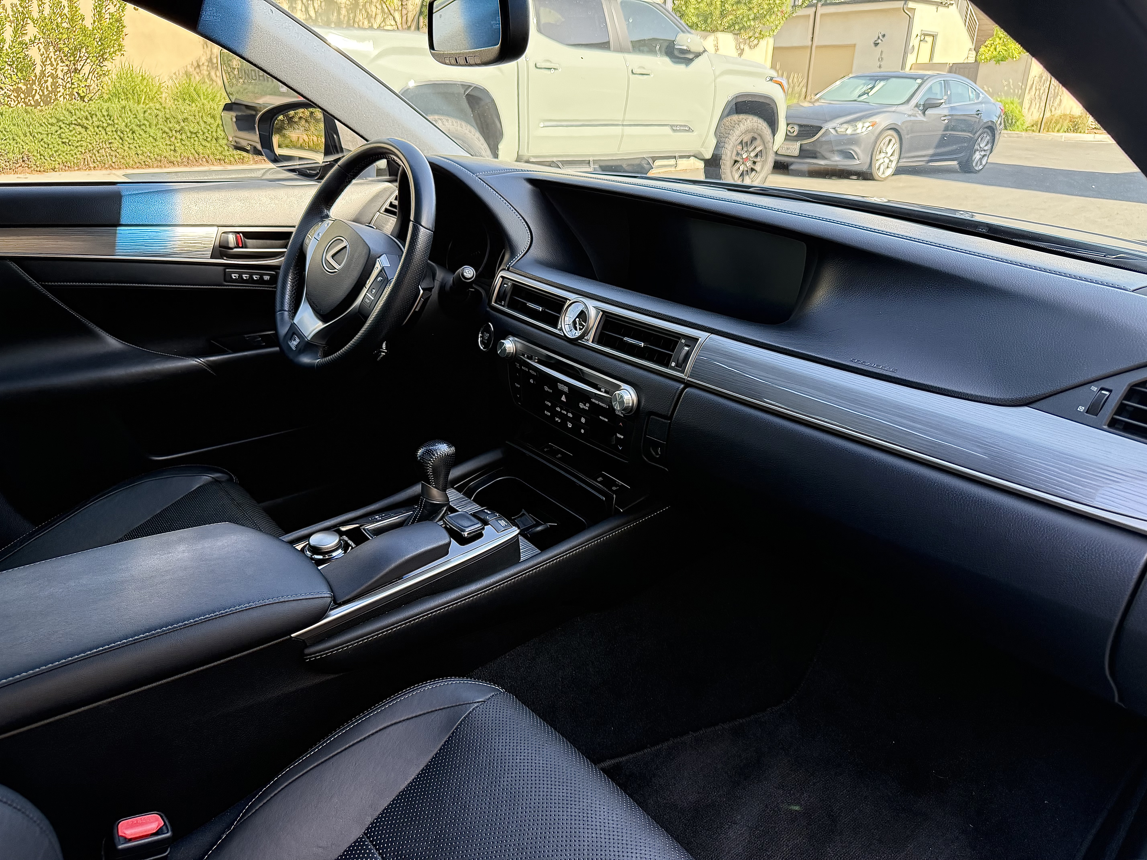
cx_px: 574
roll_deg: -2.6
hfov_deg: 71.6
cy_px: 430
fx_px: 795
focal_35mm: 24
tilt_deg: -21.0
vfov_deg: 56.8
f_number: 1.78
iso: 200
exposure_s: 1/240
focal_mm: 6.76
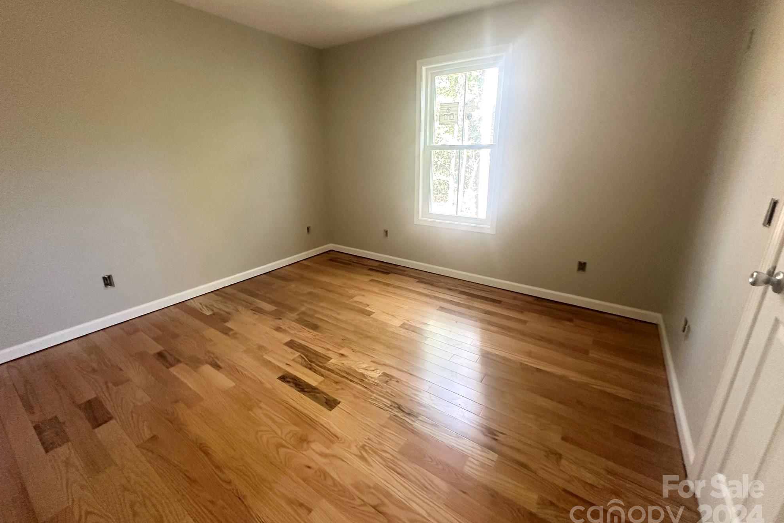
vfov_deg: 77.2
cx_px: 389
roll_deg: +0.1
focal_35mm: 15
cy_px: 246
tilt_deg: -15.9
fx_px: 327
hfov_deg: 100.4
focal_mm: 2.22
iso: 320
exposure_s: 1/66
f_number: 2.2
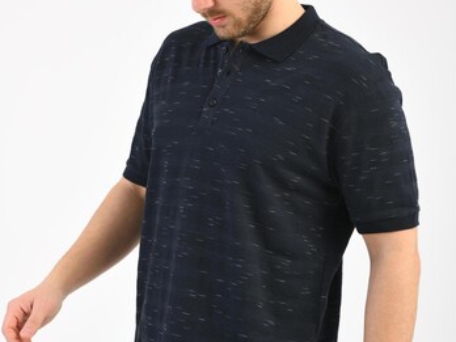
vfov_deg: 15.2
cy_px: 174
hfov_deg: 20.2
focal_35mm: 97
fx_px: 1278
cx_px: 225
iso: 100
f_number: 7.1
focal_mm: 65
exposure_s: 1/160
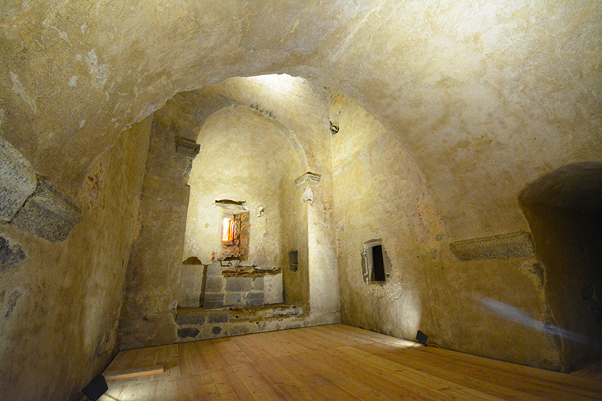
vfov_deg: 77.3
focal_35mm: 15
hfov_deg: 100.4
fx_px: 251
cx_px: 301
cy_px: 200
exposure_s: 1/25
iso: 3200
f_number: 4.5
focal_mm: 10
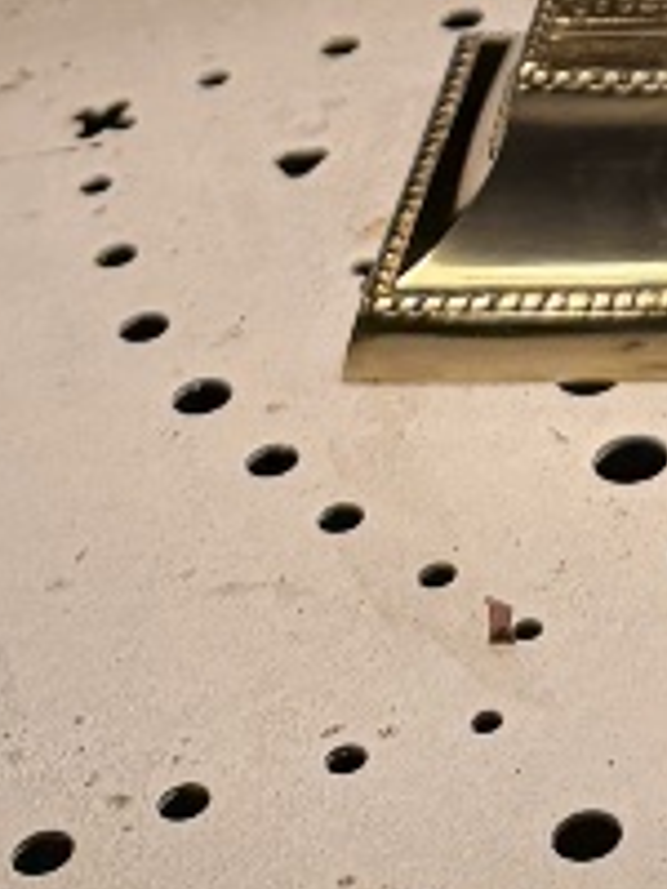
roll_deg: -3.0
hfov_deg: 9.6
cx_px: 1361
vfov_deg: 11.4
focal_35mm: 144
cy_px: -1253
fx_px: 3700
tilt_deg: -12.2
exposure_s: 1/99
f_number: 1.78
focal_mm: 6.76
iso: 200
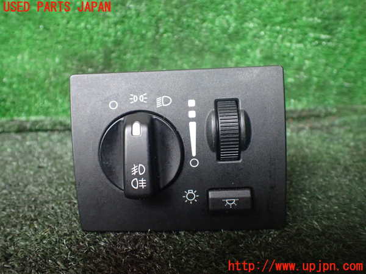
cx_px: 183
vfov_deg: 46.8
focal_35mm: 30
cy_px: 137
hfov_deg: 60.0
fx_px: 317
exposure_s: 1/30
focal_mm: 5.4
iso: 1000
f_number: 2.3
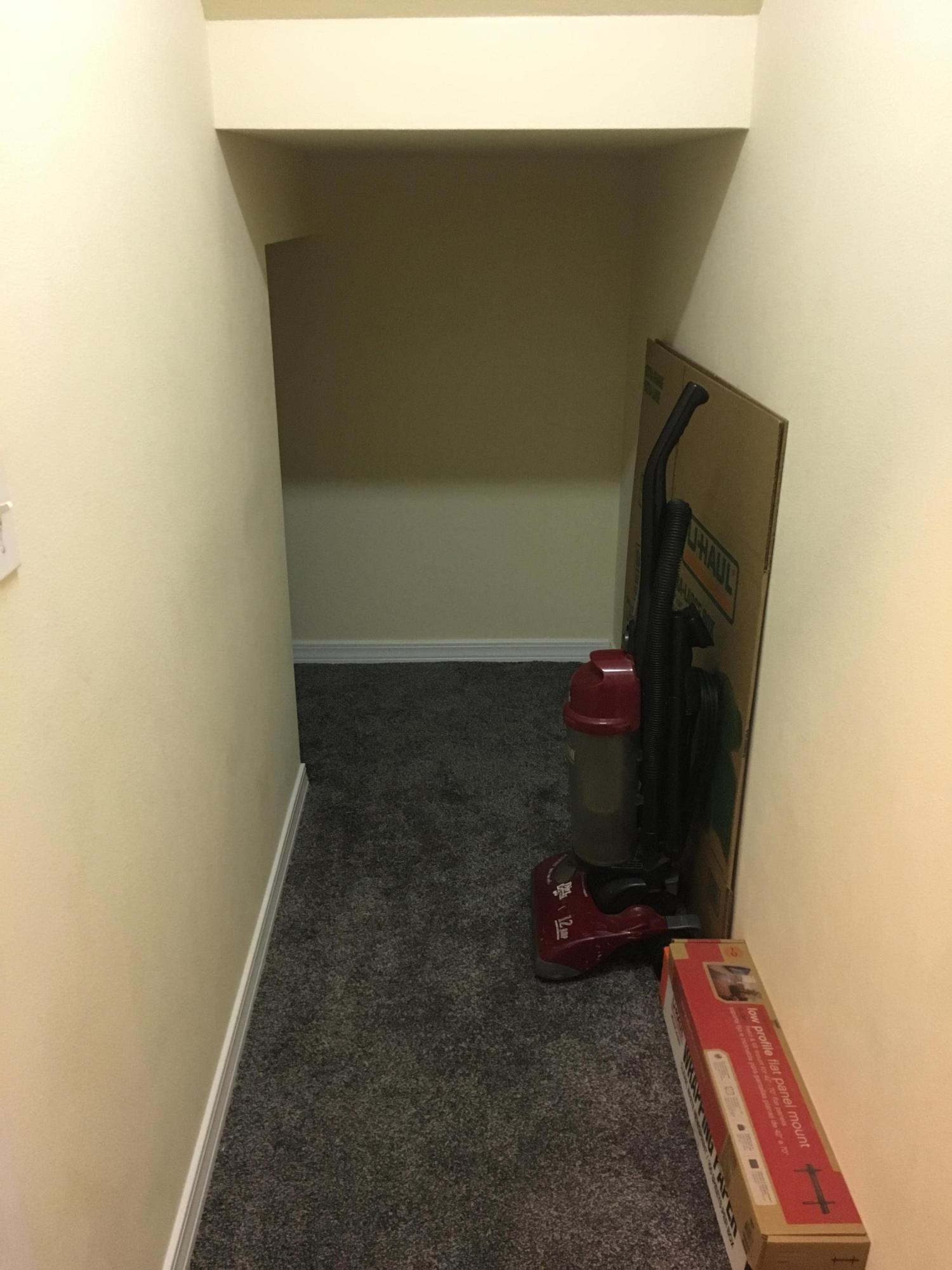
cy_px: 635
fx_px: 1063
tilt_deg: -22.1
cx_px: 476
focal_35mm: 29
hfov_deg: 48.2
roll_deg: -0.5
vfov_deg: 61.7
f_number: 2.2
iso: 200
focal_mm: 4.15
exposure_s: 1/20
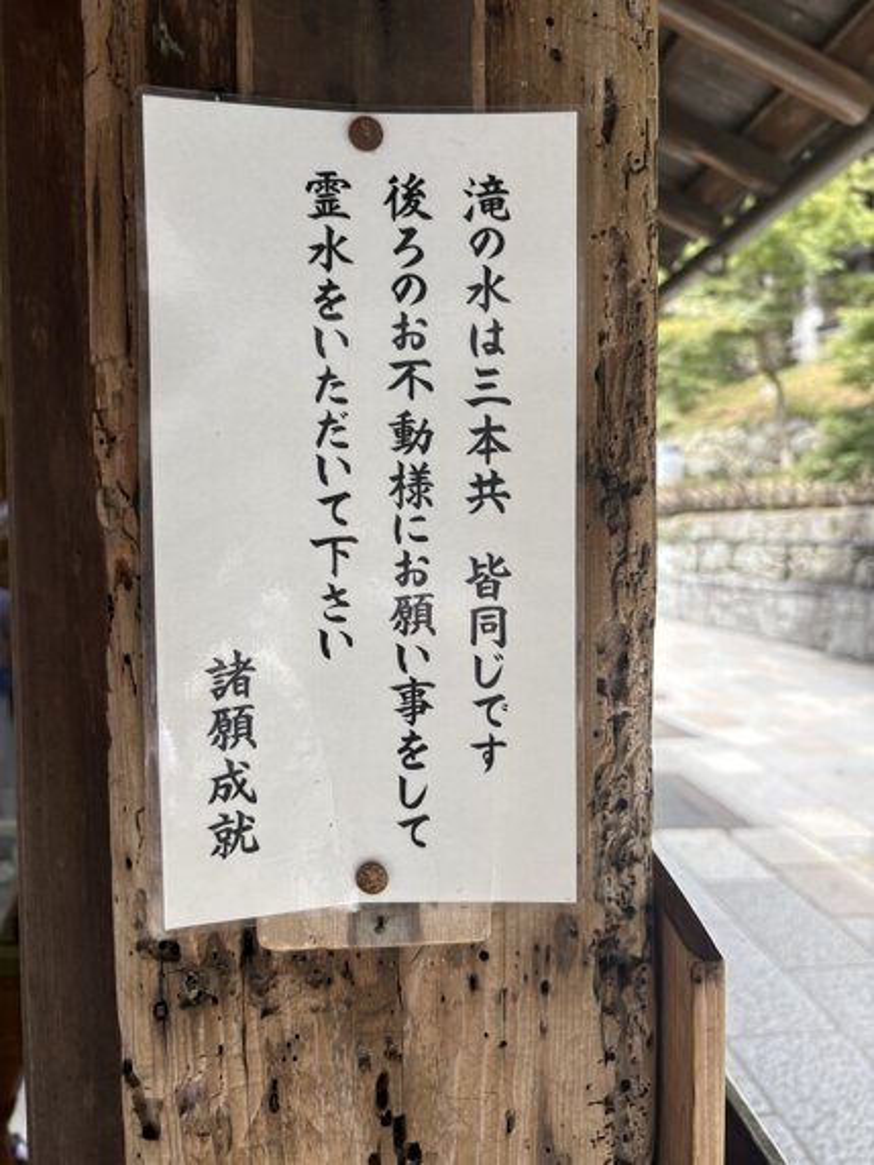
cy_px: 582
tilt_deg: -1.6
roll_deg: -0.3
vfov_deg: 67.3
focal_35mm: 26
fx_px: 875
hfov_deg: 53.1
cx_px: 437
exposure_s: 1/507
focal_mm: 5.96
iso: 50
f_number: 1.6
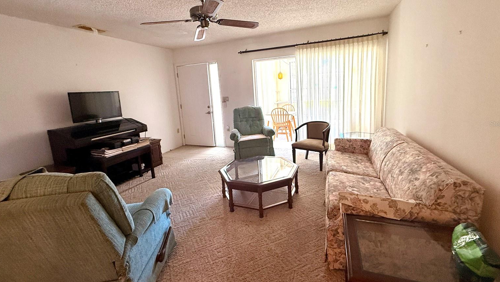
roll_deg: +2.2
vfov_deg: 66.8
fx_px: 212
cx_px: 259
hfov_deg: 99.3
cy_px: 124
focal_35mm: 16
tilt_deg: -6.6
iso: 200
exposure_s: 1/120
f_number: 2.2
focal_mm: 2.22
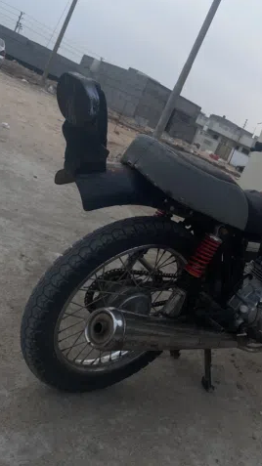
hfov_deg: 29.6
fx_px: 470
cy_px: 233
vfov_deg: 52.8
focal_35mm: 38
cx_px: 244
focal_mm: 4.25
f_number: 1.8
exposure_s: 1/116
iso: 125
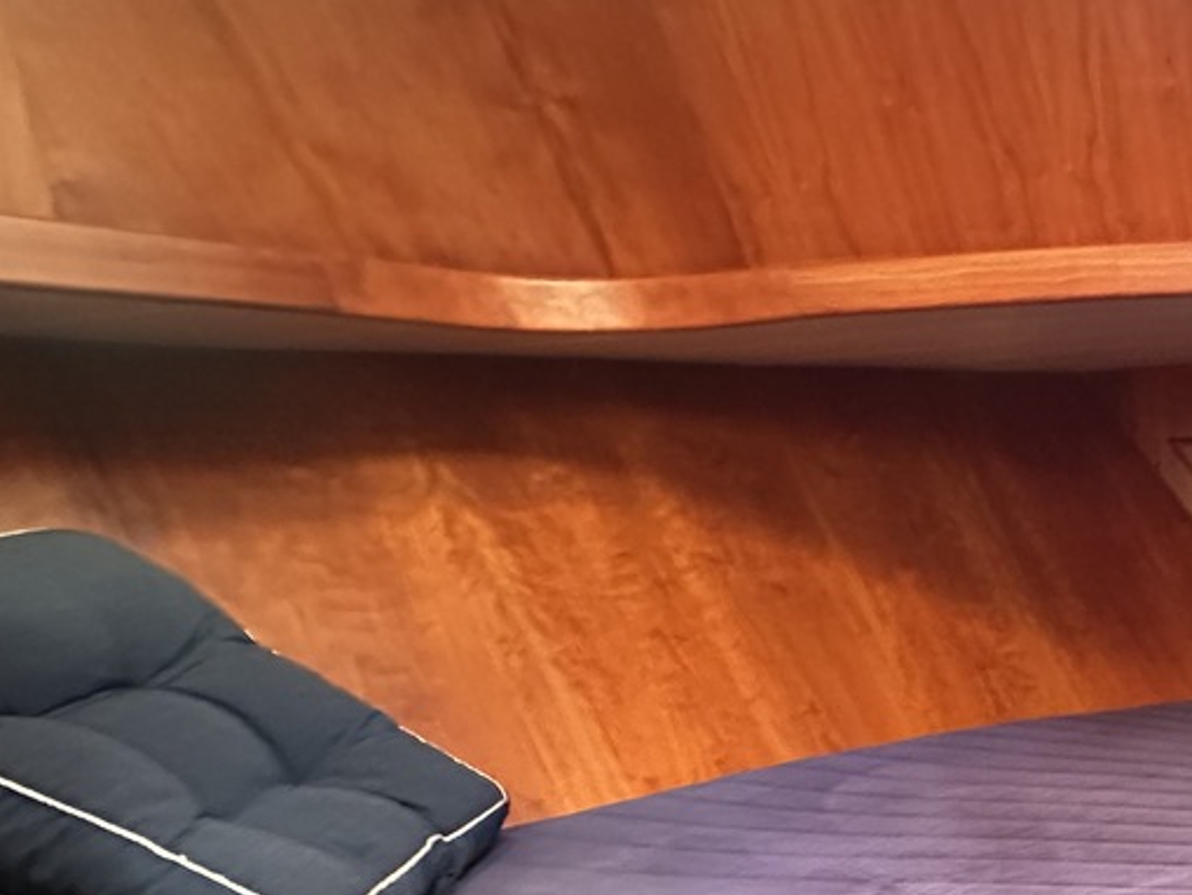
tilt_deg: -15.5
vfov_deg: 38.9
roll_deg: +1.0
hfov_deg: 42.0
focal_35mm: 33
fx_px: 1137
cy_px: 860
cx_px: 1349
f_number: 2.2
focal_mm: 2.22
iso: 1250
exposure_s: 1/53
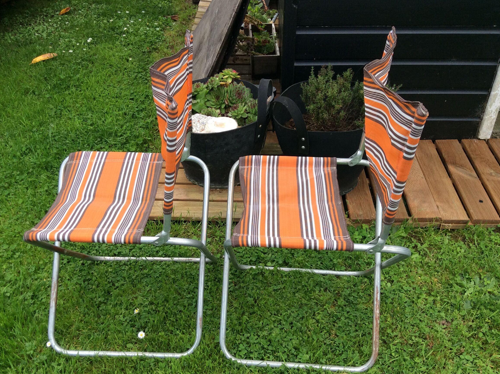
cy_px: 207
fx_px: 519
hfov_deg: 51.4
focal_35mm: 36
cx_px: 242
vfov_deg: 39.5
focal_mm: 3.3
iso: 32
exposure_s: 1/403
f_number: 2.4
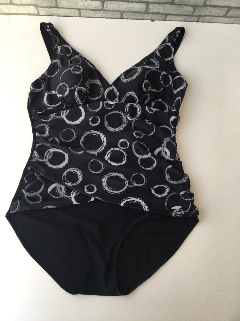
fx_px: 268
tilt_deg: -76.4
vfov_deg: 61.7
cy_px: 160
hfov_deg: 48.2
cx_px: 120
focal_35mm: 29
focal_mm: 4.15
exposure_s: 1/33
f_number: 2.2
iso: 25
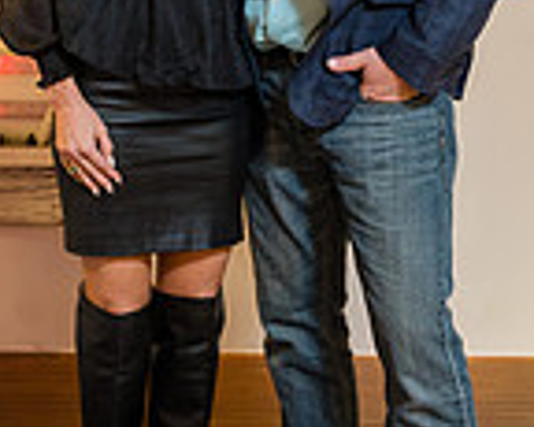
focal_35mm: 99
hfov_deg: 19.4
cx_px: 252
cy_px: 48
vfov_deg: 15.4
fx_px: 1564
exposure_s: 1/60
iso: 1250
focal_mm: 33.7
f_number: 2.8
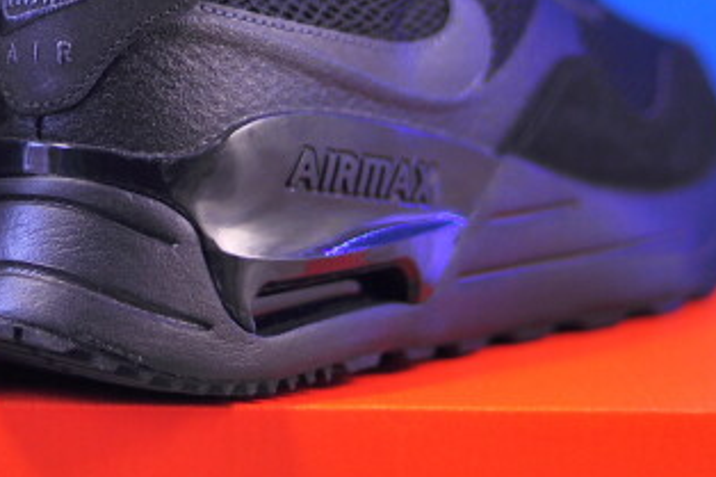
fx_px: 3797
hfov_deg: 10.7
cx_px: 80
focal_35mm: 191
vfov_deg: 7.1
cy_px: -97
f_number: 2
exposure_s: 1/320
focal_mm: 50
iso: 250
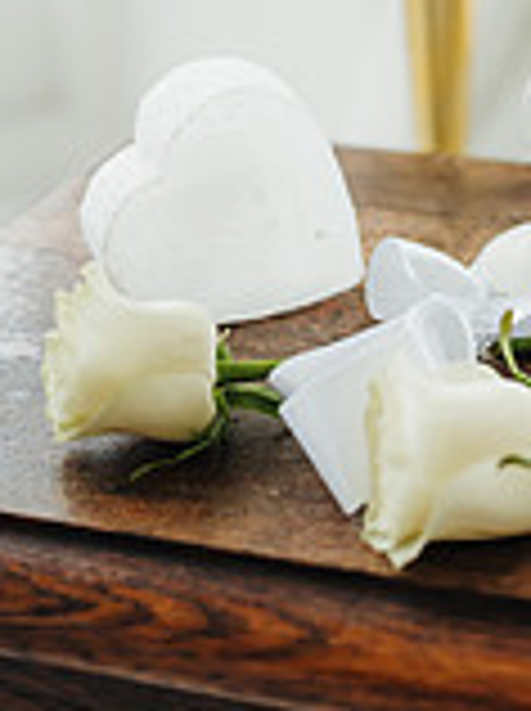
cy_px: -144
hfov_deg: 15.0
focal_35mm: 96
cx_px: 558
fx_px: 1969
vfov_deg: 19.3
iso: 200
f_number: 2
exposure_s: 1/320
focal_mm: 35
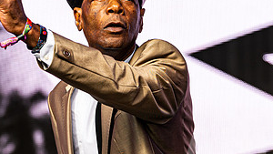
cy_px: 75
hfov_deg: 6.6
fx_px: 2353
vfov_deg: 3.7
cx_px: 102
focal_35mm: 325
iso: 160
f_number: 4
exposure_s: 1/500
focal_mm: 135
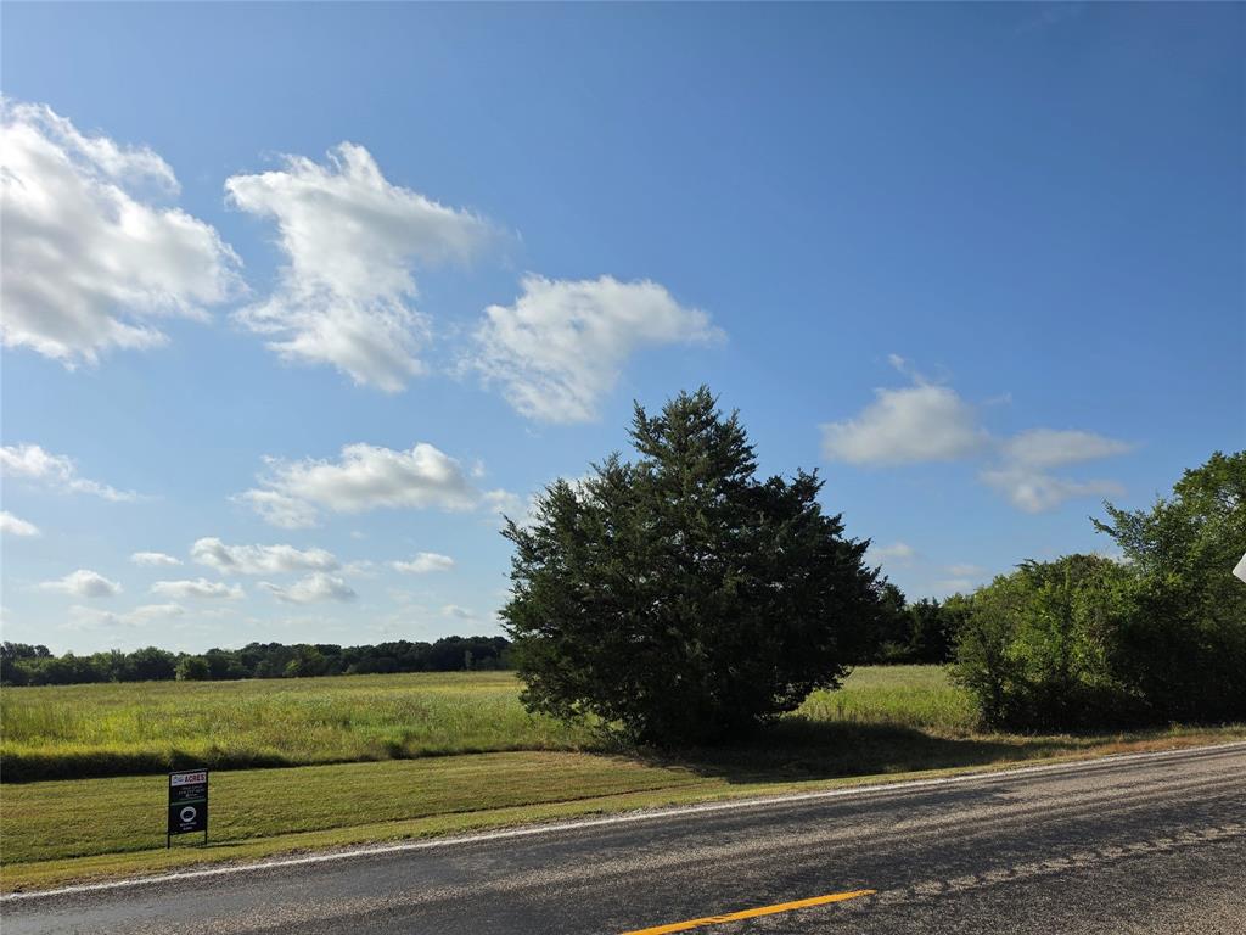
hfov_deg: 73.9
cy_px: 468
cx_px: 623
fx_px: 828
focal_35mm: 23
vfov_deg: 58.9
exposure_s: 1/7939
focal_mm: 6.5
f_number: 1.4
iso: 40
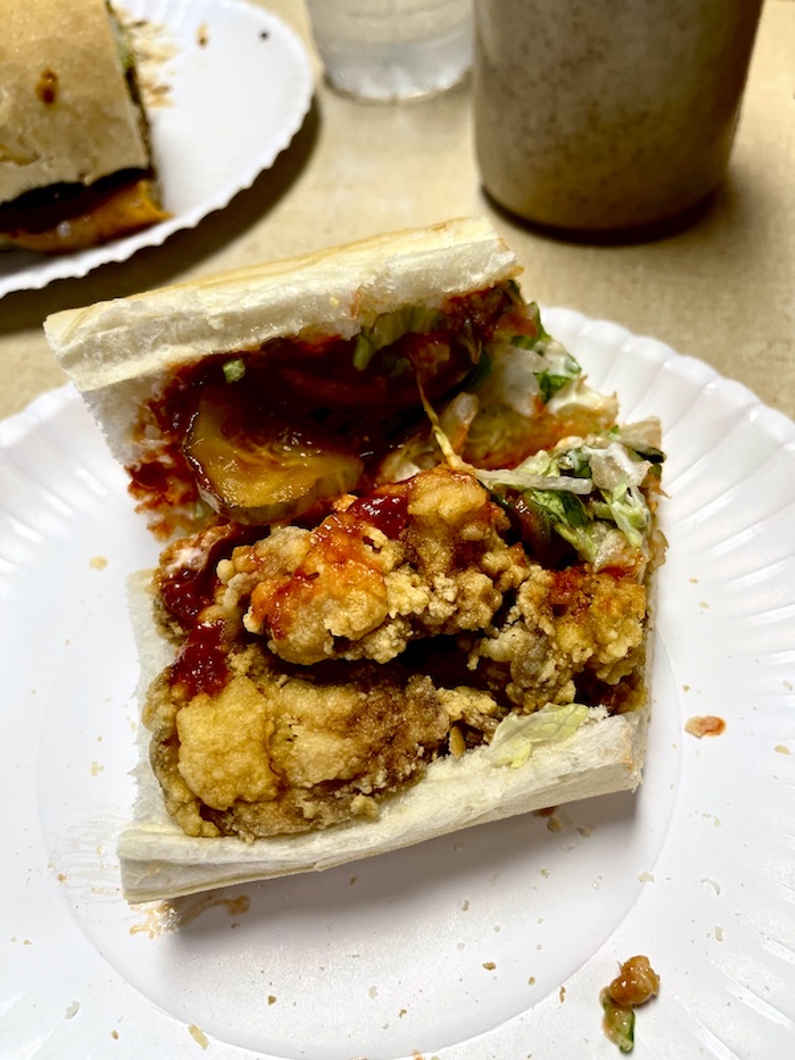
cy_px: 530
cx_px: 398
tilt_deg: -52.6
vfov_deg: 69.4
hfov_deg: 54.9
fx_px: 766
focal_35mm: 25
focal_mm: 5.1
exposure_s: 1/120
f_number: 1.6
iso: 100
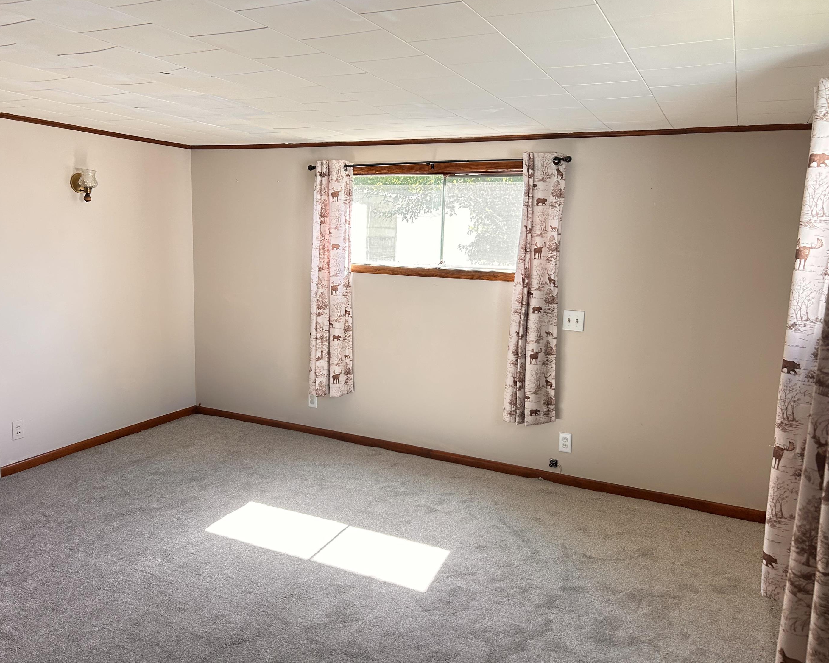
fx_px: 687
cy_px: 325
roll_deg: -1.2
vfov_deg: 51.5
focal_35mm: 28
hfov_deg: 62.2
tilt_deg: -7.1
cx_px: 397
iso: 100
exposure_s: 1/121
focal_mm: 5.7
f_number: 1.5
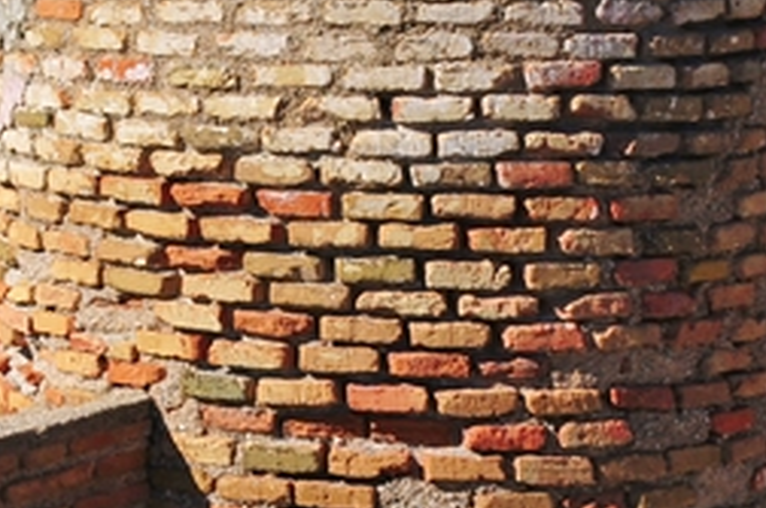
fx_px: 2527
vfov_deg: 11.0
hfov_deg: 15.0
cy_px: -256
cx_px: -617
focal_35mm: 119
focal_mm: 20
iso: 200
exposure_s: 1/500
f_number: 9
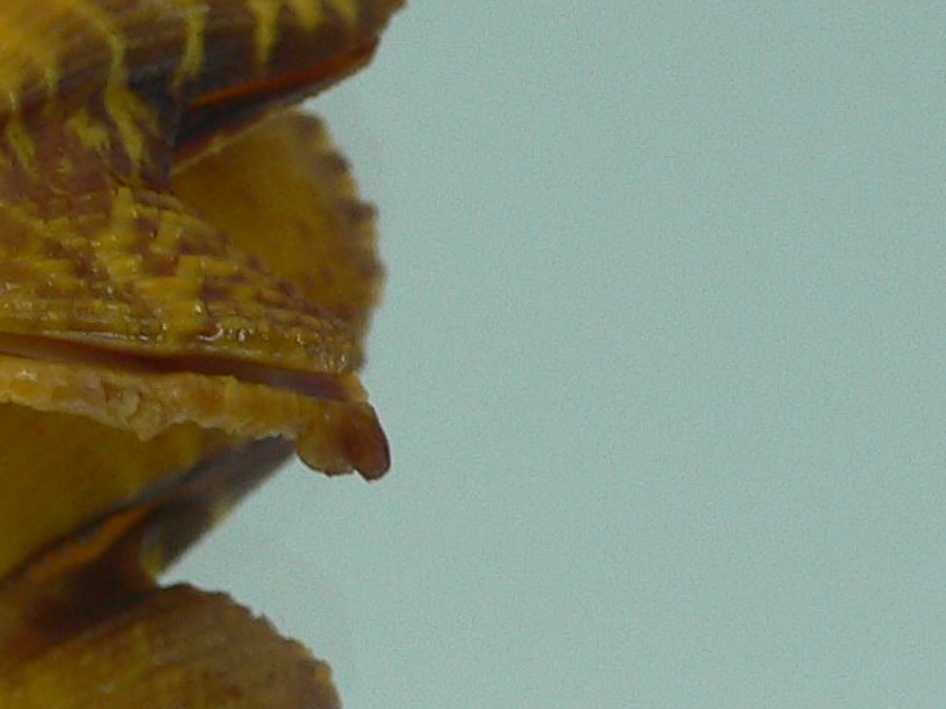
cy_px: 205
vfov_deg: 13.0
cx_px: -131
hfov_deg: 16.7
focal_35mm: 114
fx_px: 3115
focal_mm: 4.6
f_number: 2.8
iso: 100
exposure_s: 1/60
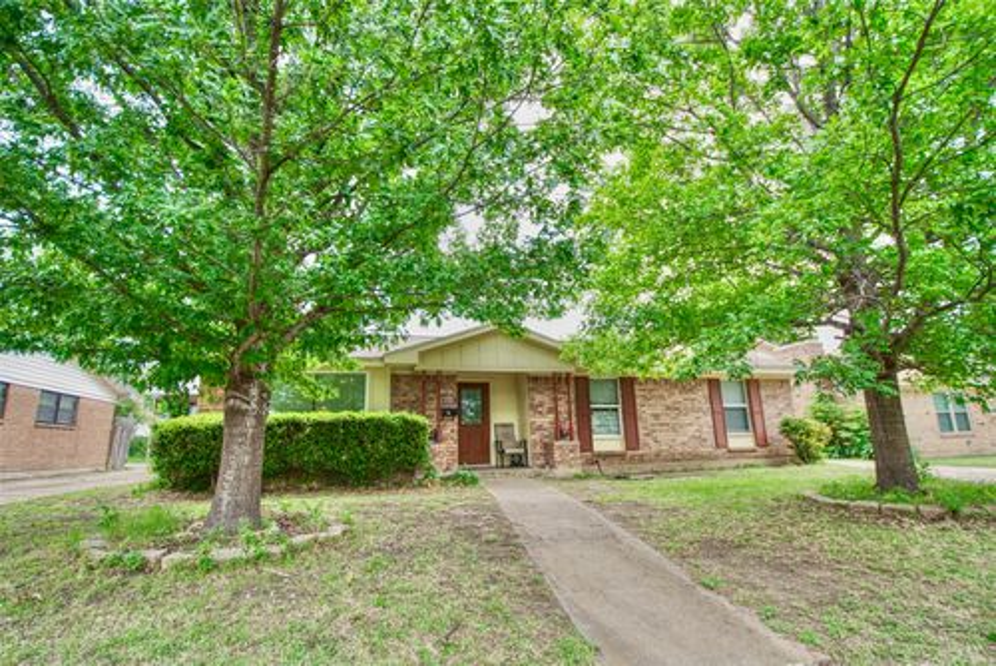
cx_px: 498
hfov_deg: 100.4
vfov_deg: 77.4
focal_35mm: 15
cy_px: 333
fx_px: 415
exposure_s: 1/200
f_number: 5
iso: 500
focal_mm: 10
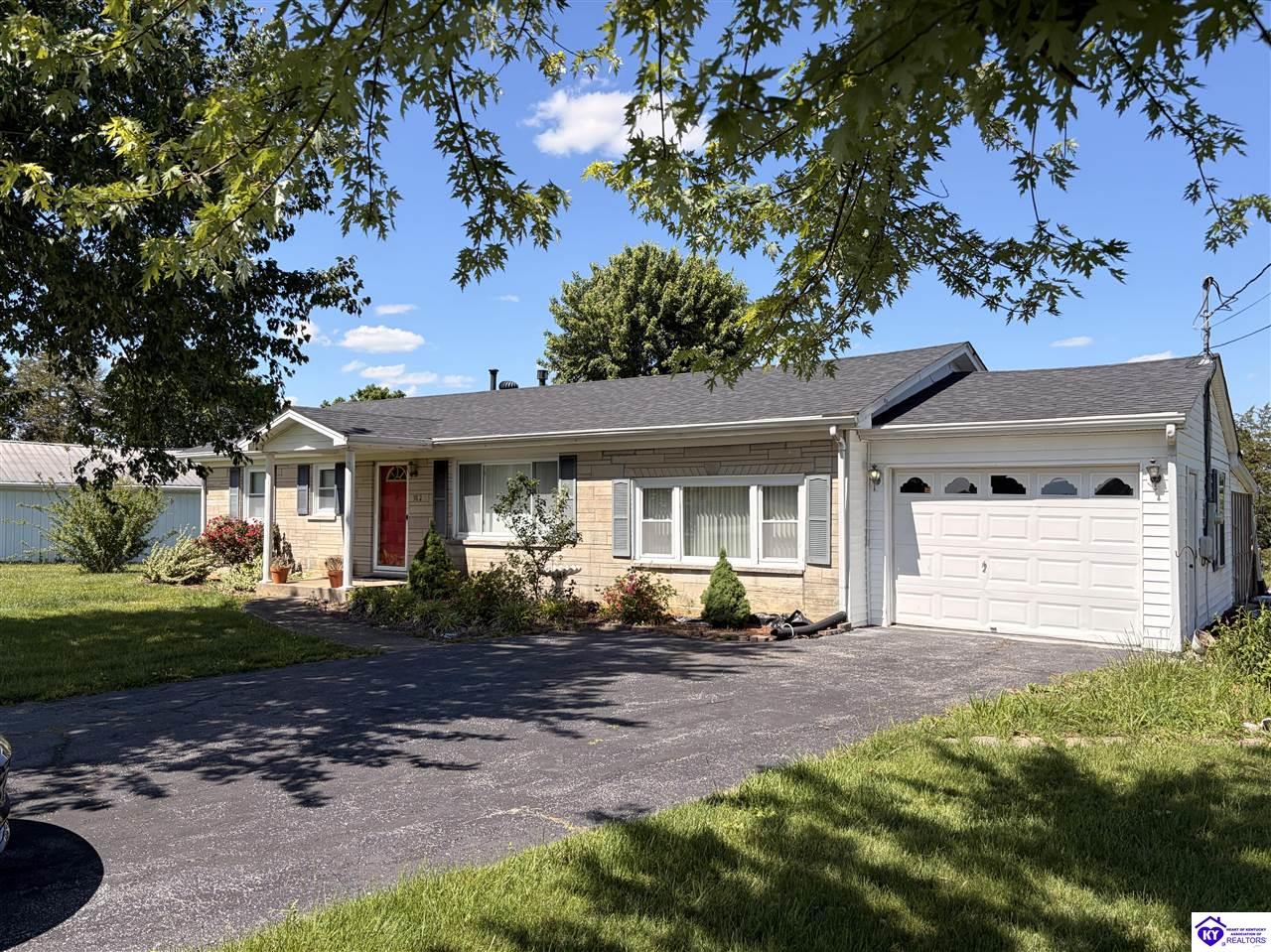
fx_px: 954
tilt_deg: +2.5
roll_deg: -0.2
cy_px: 476
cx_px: 636
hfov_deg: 67.3
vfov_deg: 53.0
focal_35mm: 26
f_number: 1.6
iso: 50
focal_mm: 5.96
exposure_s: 1/2865
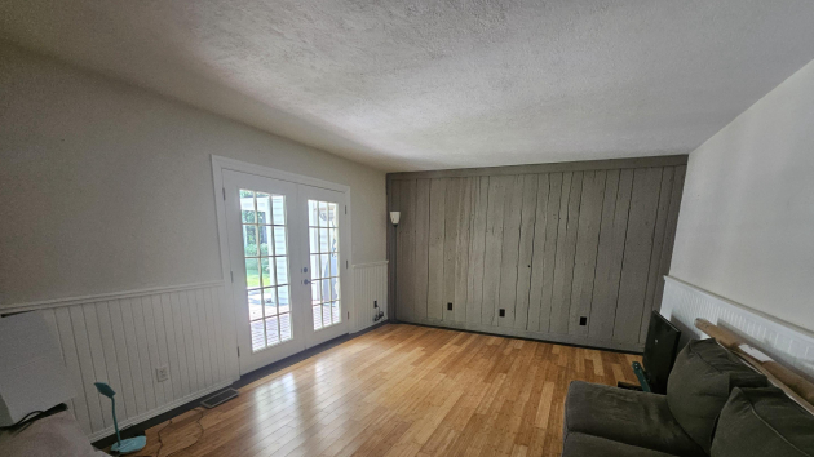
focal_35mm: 15
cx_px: 423
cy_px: 307
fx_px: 324
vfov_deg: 68.4
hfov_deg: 103.0
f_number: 2.2
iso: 200
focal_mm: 1.74
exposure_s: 1/60
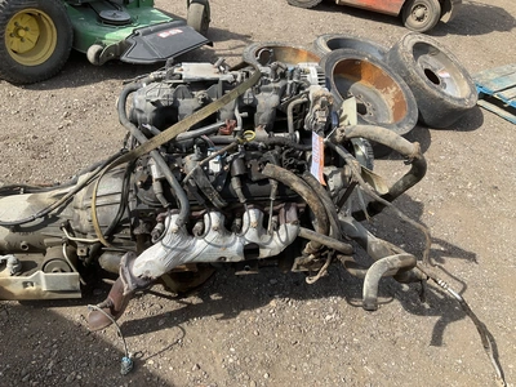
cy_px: 194
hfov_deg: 61.7
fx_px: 432
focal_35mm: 29
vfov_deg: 48.2
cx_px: 258
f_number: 1.8
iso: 25
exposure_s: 1/739
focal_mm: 3
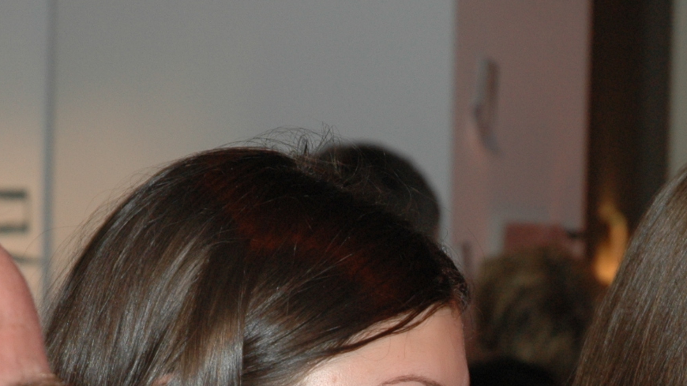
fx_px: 4050
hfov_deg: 9.7
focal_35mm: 222
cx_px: 400
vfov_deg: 5.4
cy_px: 504
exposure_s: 1/60
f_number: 5
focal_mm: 55
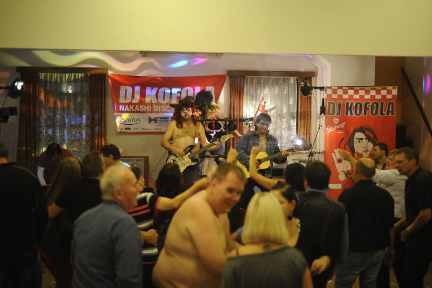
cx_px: 216
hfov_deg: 39.6
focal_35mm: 50
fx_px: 600
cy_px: 144
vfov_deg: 27.0
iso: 2000
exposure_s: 1/100
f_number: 1.8
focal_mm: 50
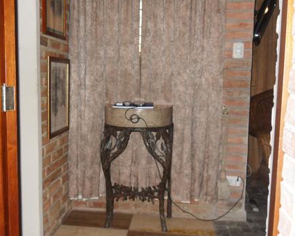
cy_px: 115
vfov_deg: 36.4
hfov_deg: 44.6
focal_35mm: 41
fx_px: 358
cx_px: 118
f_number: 2.8
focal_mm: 6
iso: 200
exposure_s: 1/45
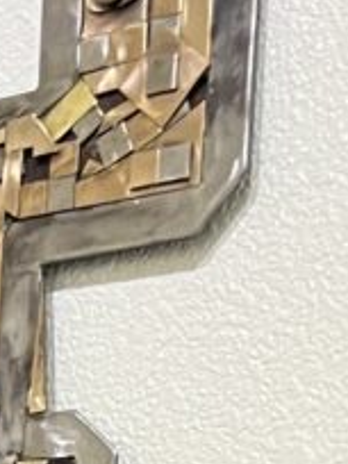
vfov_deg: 8.4
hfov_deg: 7.5
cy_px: 1410
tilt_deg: -5.6
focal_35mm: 196
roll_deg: -1.7
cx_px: -143
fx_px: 2627
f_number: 1.6
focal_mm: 5.1
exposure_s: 1/60
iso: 125
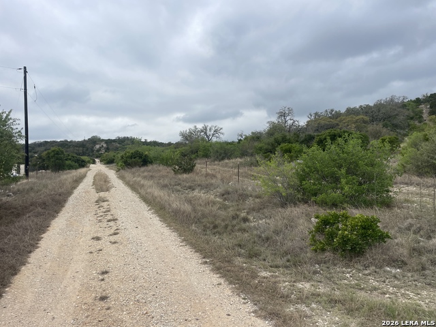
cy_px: 164
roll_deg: +0.1
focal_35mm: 26
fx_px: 327
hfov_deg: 67.3
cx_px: 218
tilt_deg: +1.9
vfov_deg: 53.1
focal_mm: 4.2
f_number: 1.6
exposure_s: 1/3731
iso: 32
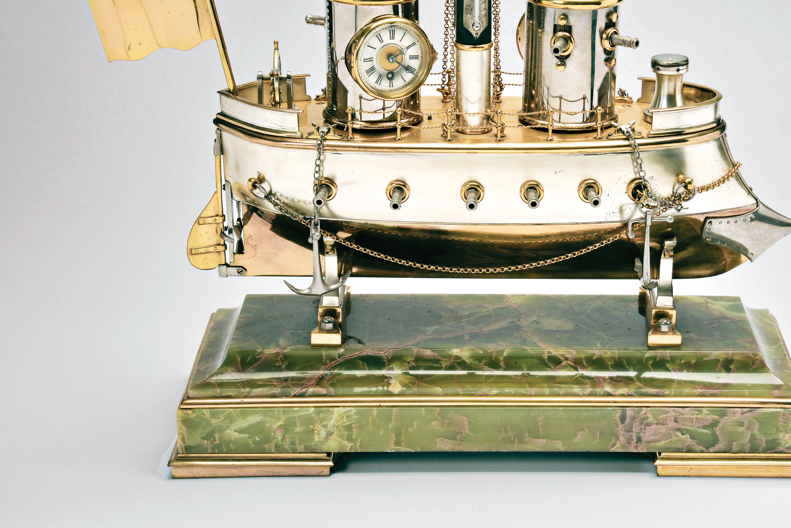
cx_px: 490
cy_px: 203
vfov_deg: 14.4
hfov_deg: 21.4
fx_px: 2088
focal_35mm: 95
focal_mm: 72
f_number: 22
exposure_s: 1/80
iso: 200
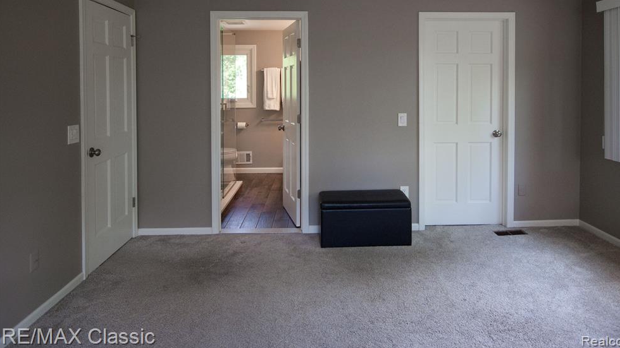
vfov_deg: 49.1
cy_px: 135
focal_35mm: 23
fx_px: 378
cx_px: 321
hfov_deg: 78.7
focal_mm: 14
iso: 640
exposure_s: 1/125
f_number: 3.5
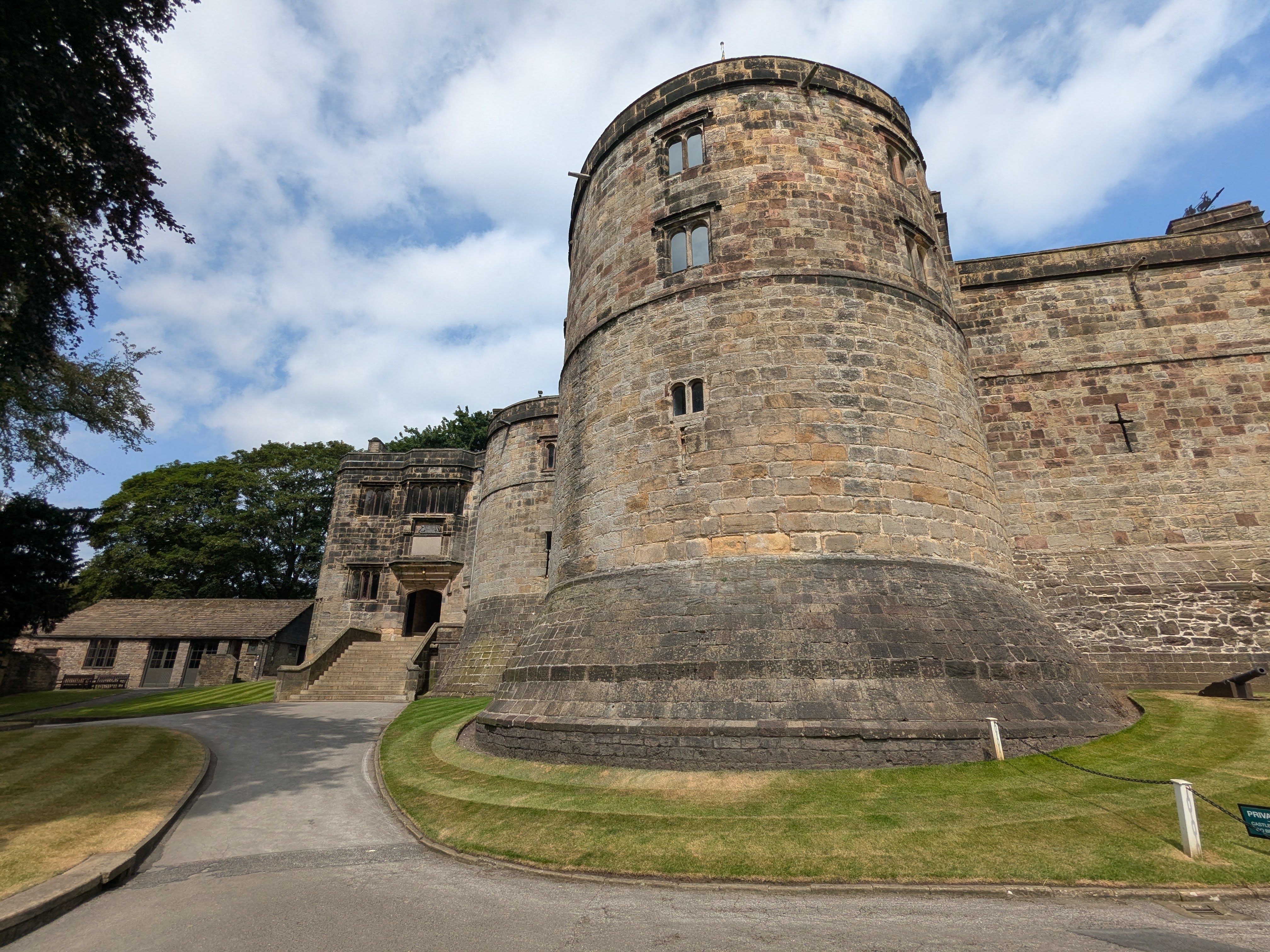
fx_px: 587
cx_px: 635
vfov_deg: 78.1
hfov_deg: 94.5
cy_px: 476
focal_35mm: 16
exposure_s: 1/2066
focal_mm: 2.35
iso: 48
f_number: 2.2
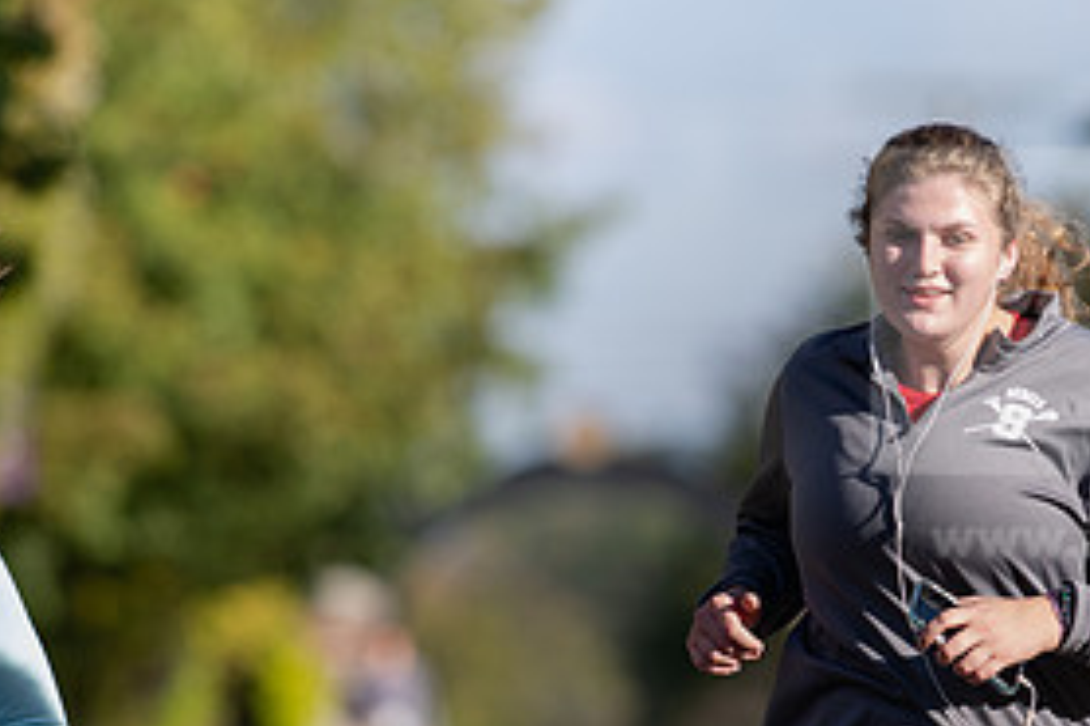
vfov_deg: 2.2
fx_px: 18942
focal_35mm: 626
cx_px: 753
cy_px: 622
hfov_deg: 3.3
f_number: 4.5
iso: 200
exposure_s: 1/800
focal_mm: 300
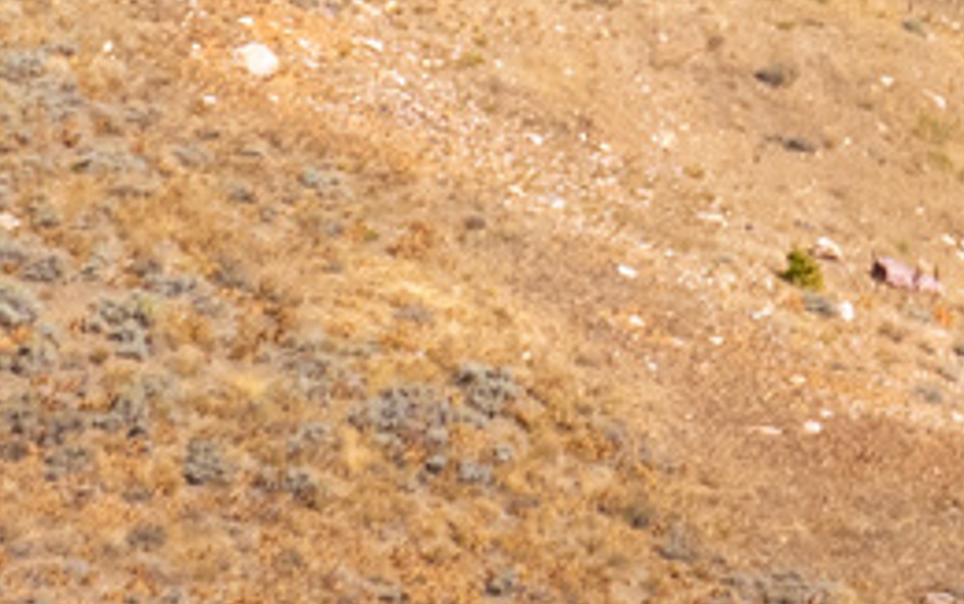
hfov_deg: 10.1
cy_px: -763
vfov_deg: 6.3
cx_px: 1516
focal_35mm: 200
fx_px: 5259
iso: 100
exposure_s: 1/80
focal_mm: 12.29
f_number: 4
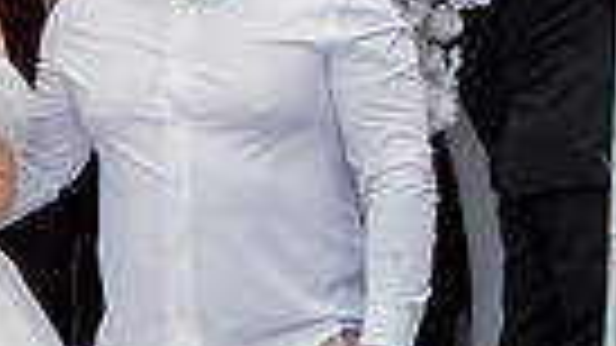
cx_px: -276
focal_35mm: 177
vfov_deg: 6.8
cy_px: 315
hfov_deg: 11.7
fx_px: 2891
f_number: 5
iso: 320
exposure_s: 1/500
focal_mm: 35
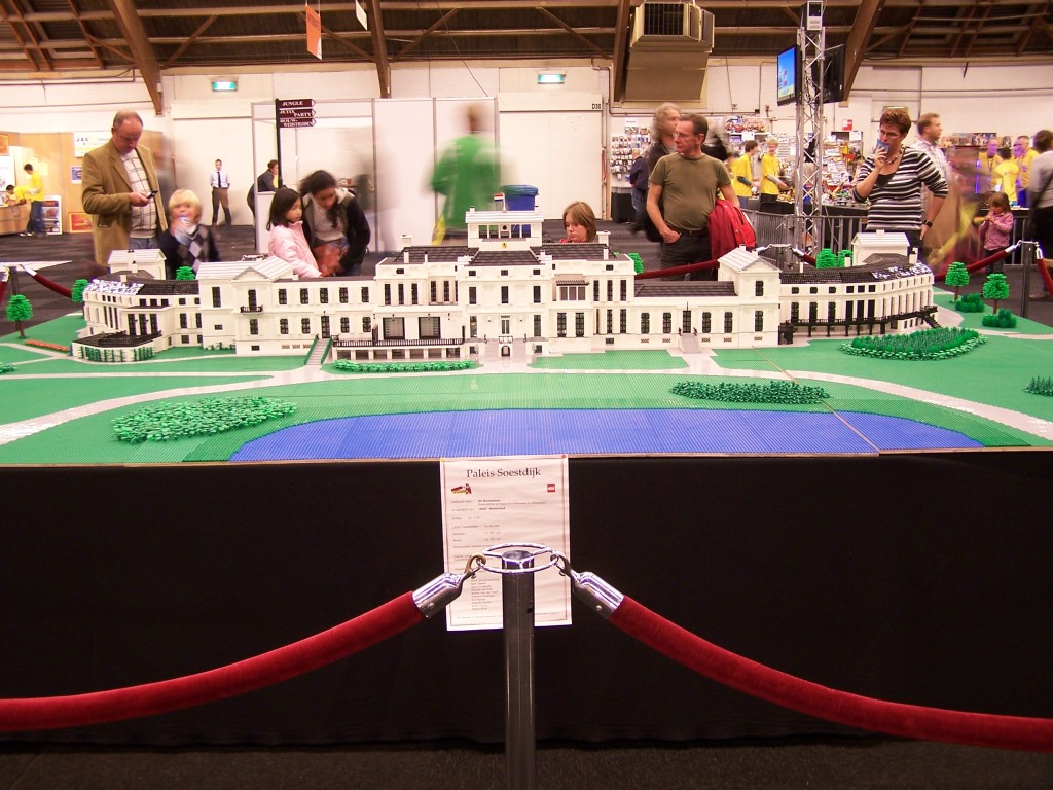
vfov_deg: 37.7
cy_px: 395
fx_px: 1156
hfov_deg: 49.0
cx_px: 526
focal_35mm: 38
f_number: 2.8
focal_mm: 6.3
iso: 80
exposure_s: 1/2
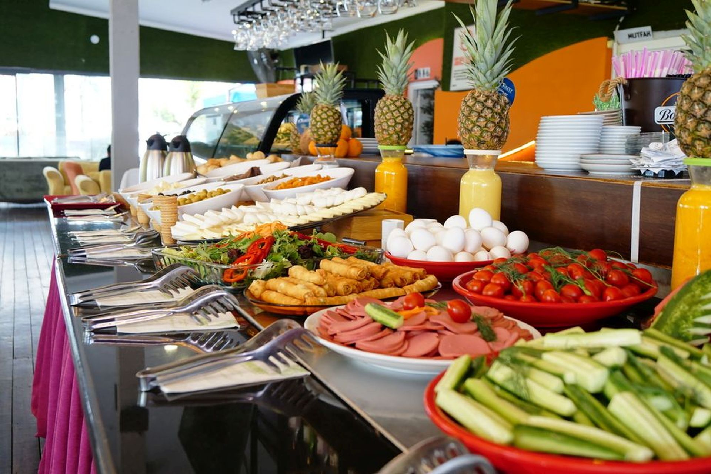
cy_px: 237
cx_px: 356
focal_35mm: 39
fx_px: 770
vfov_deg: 34.2
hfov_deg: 49.5
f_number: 5
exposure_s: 1/10
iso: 125
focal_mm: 26
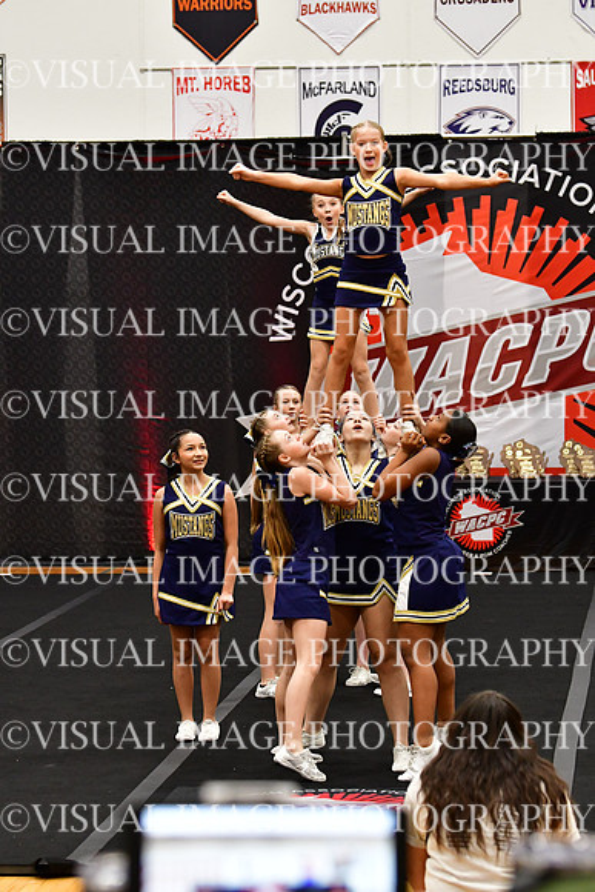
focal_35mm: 129
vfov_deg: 15.9
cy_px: 446
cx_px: 298
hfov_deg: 10.6
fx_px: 3196
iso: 4000
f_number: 4
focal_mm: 86
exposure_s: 1/400
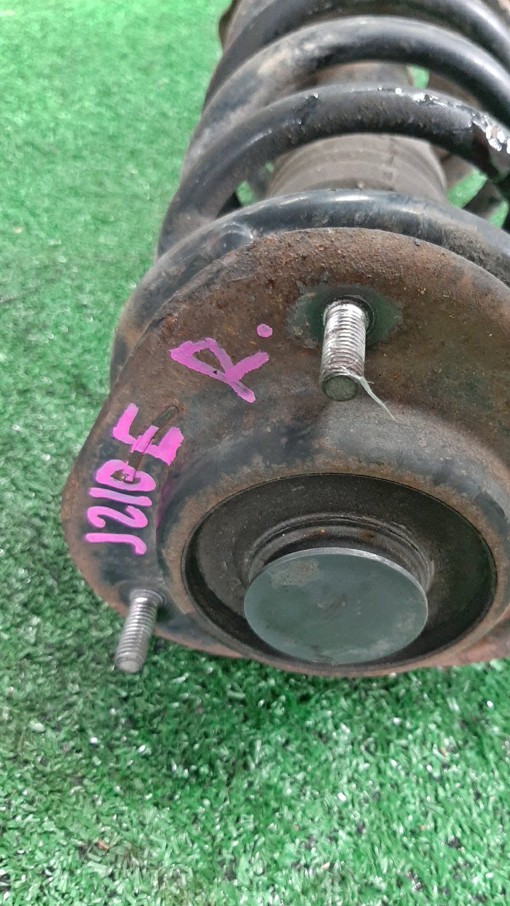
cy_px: 477
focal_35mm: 30
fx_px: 721
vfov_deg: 64.3
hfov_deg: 38.4
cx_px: 349
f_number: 1.7
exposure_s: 1/25
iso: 246
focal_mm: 3.93
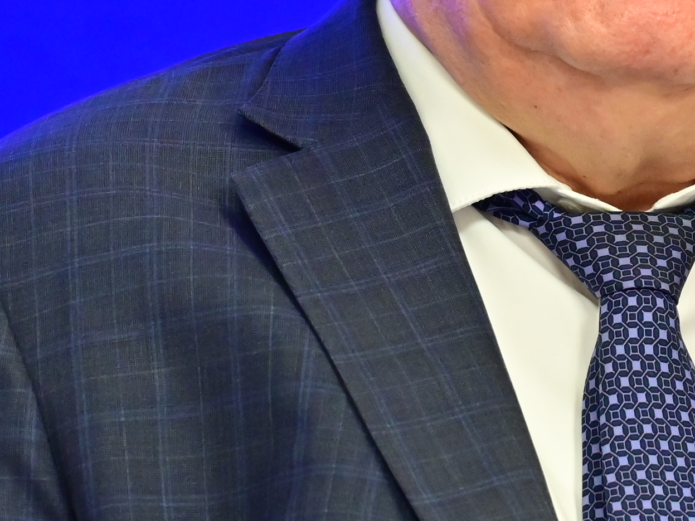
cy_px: 140
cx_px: 668
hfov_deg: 2.4
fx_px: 16823
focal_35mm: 838
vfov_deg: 1.8
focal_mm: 240
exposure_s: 1/125
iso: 4000
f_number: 6.3
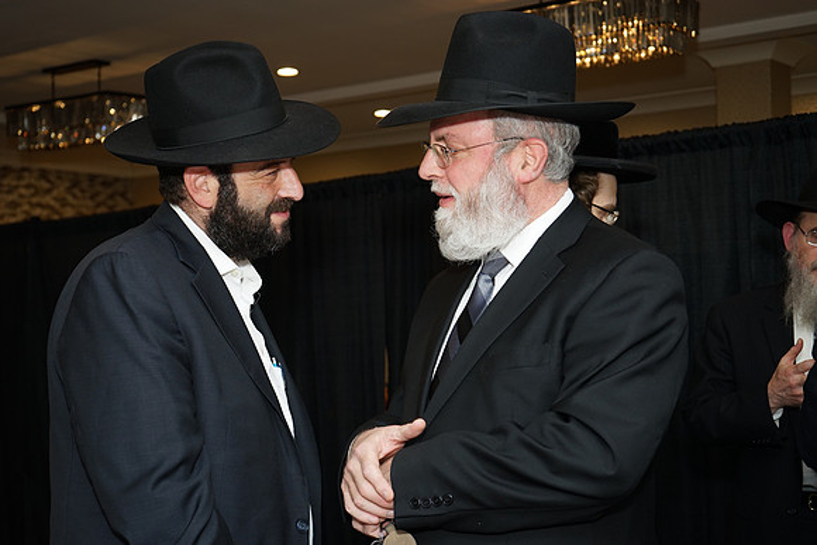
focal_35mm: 52
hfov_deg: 38.2
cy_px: 272
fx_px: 1180
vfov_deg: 26.0
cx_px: 408
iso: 640
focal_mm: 52
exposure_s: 1/125
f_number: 5.6
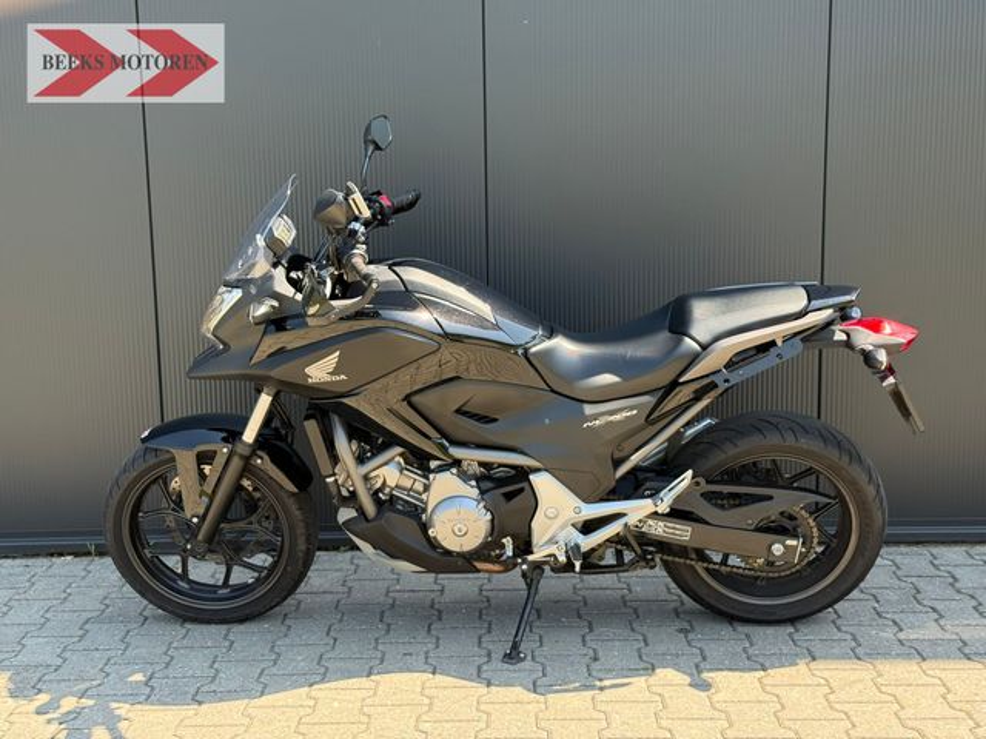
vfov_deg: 30.3
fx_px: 1367
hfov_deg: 39.7
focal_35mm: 48
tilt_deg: -9.5
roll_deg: +0.5
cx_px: 493
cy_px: 370
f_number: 1.78
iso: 100
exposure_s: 1/669
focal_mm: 6.76
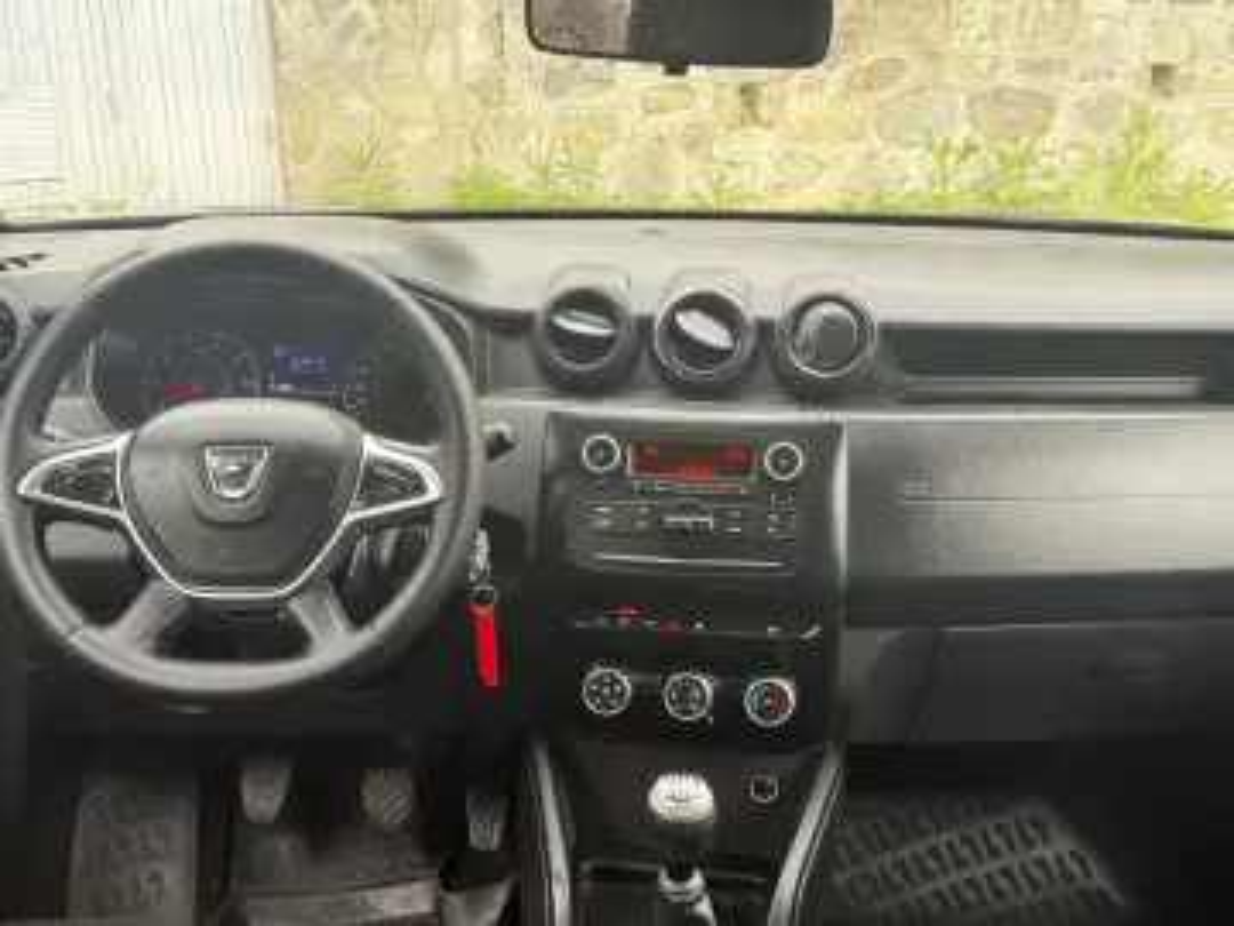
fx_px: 1711
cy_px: 463
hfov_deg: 39.7
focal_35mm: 48
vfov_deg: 30.3
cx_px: 617
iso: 160
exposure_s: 1/60
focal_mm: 6.76
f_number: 1.78
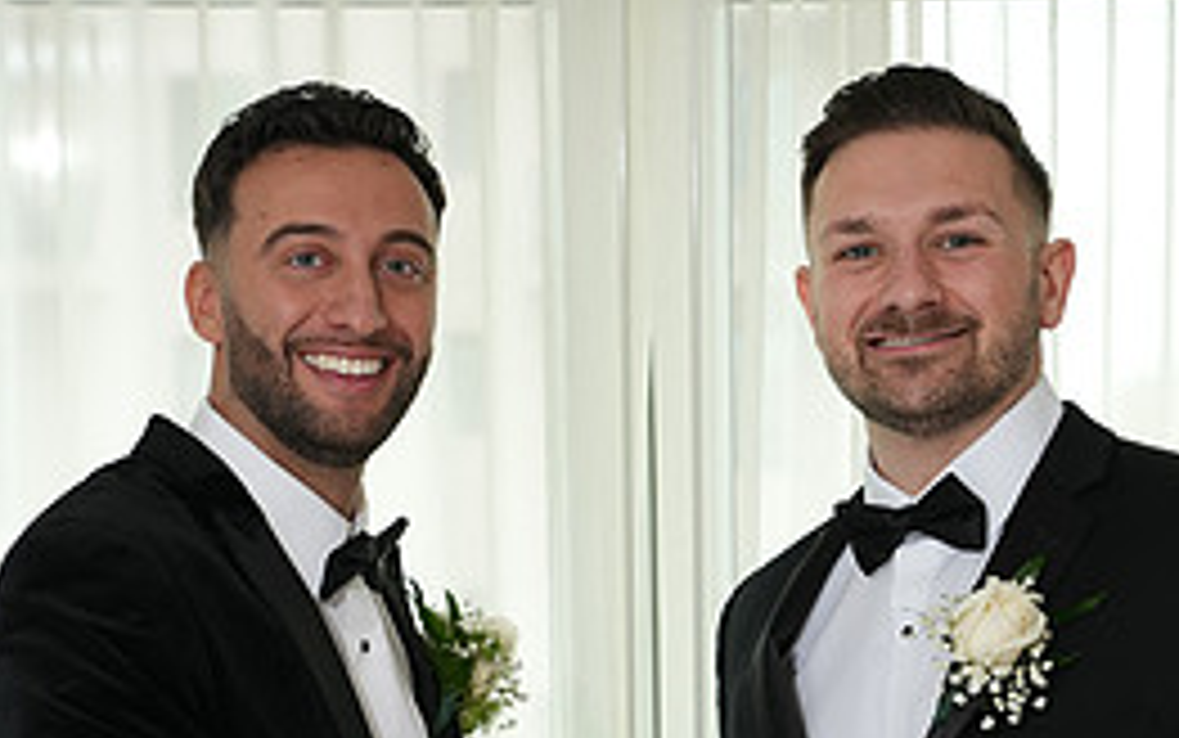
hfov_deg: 17.1
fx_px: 3922
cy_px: 682
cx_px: 598
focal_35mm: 122
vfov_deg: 10.7
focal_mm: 54
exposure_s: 1/200
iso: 640
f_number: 4
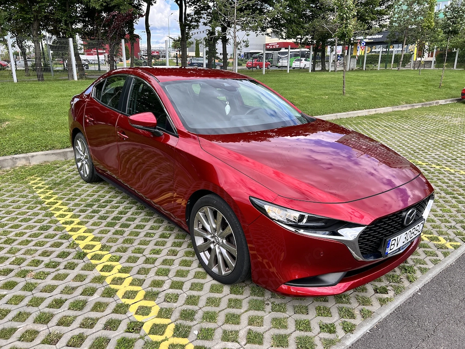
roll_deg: +0.5
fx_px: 349
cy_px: 174
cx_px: 232
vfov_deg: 53.1
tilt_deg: -17.7
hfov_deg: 67.3
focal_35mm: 26
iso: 50
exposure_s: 1/1159
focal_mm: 5.7
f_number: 1.5
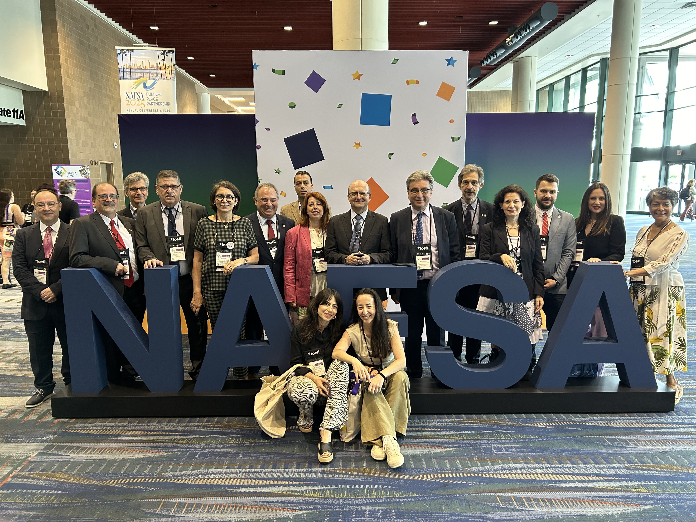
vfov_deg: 53.1
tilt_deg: -9.7
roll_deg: +0.3
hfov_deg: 67.3
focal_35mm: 26
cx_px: 348
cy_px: 261
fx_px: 523
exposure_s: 1/60
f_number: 1.5
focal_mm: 5.7
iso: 320
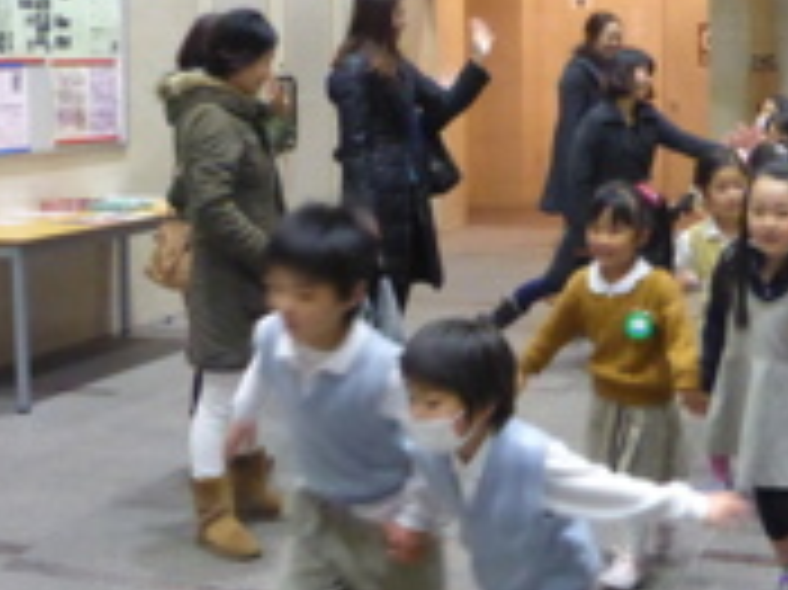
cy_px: 99
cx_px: 450
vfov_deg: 22.5
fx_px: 1456
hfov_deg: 30.2
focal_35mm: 64
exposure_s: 1/80
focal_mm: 5.5
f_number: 3.5
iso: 1600
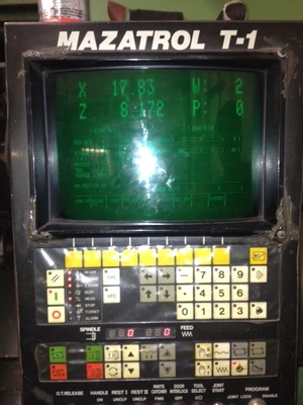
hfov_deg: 40.7
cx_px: 152
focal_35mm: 35
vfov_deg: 52.6
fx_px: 408
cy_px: 202
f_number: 2.4
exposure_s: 1/16
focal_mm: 4.28
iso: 200
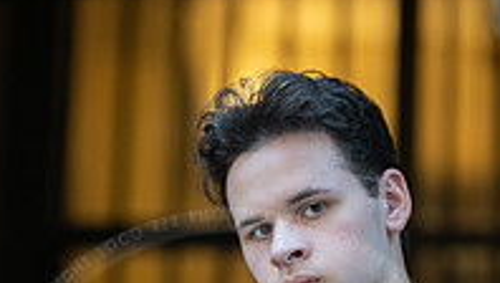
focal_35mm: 202
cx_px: 301
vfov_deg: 5.9
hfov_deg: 10.6
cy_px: 515
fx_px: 2682
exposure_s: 1/200
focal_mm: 85
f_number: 1.2
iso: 800
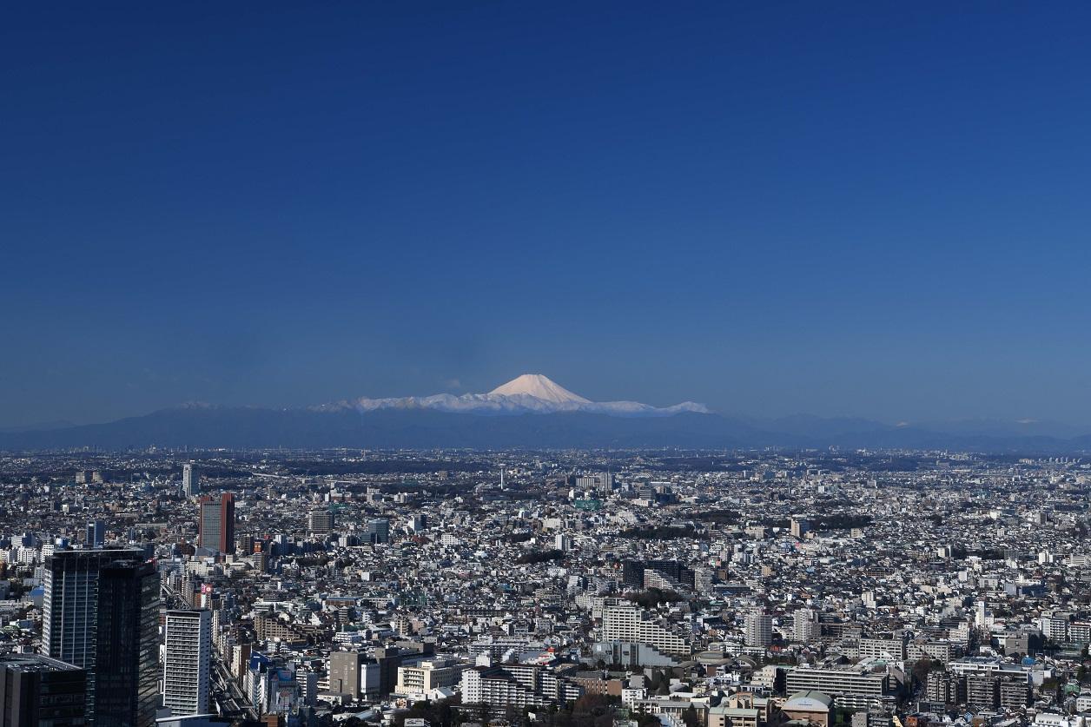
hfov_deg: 28.8
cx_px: 546
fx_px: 2121
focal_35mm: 70
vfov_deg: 19.5
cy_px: 364
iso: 100
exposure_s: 1/30
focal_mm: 70
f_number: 20
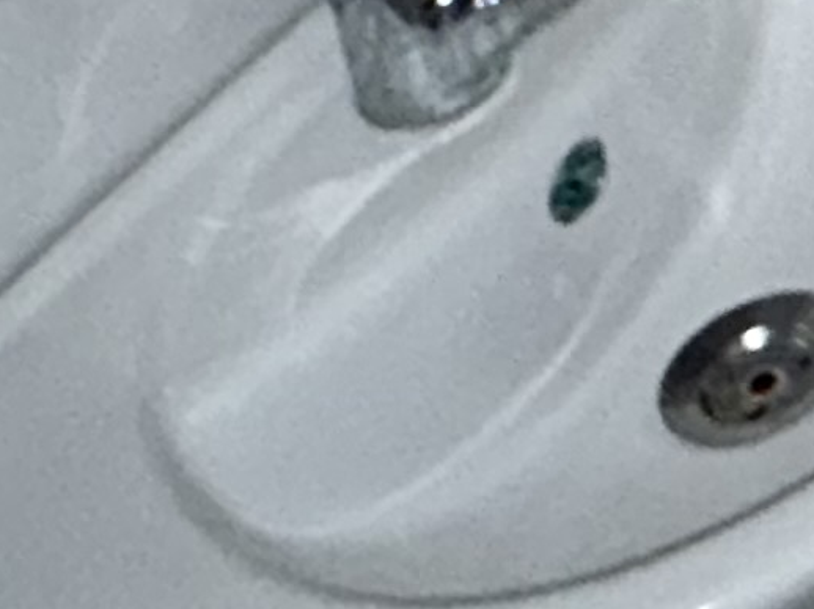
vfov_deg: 11.2
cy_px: -885
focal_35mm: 109
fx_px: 2562
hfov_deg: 13.2
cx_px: 1978
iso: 160
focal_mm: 2.22
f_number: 2.2
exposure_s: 1/51
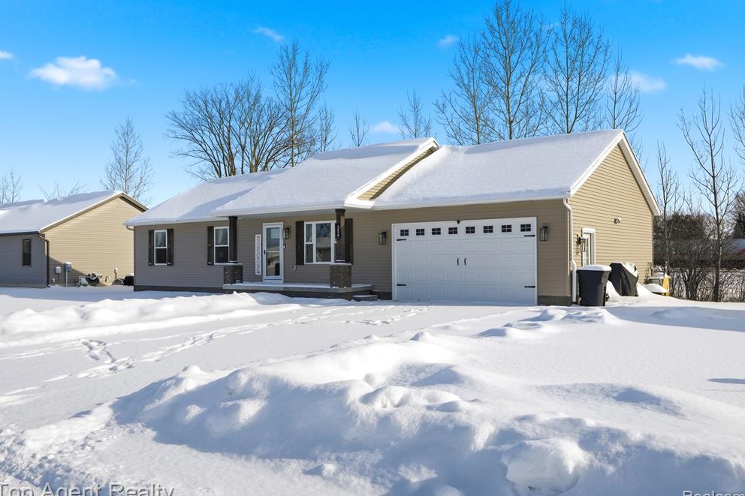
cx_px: 374
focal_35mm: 32
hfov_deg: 58.7
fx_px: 662
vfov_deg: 41.1
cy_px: 253
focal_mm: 31
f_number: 8
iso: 400
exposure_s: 1/8000
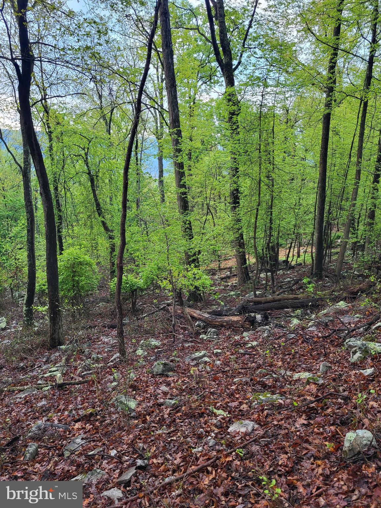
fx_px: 382
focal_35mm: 26
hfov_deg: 53.1
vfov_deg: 67.3
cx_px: 190
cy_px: 254
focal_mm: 5.4
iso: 200
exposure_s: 1/120
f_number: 1.8
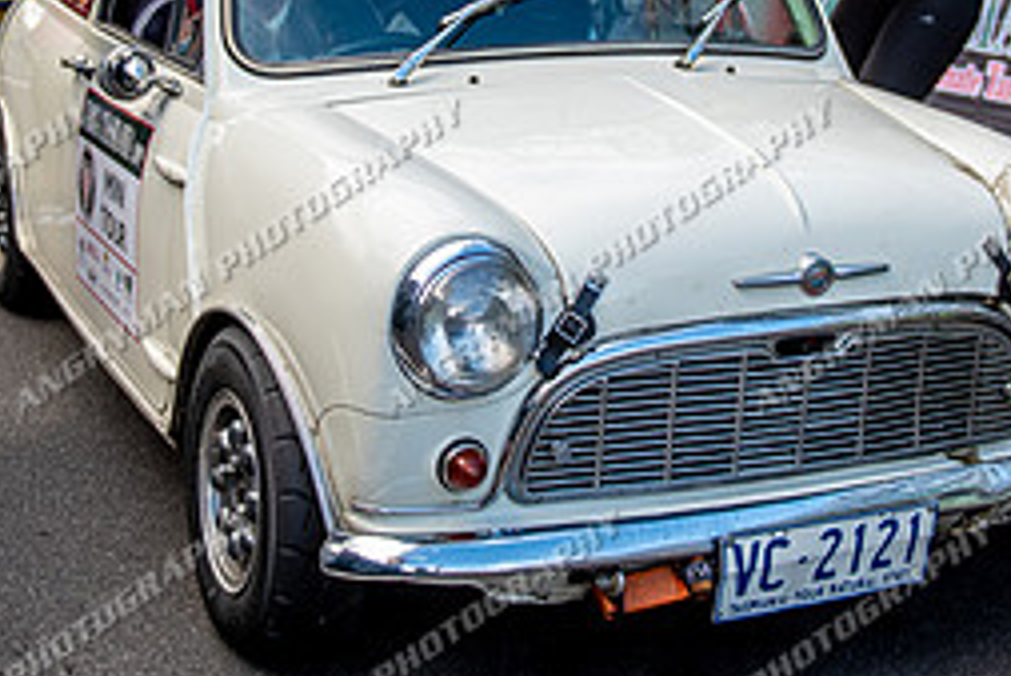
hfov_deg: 28.4
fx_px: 1995
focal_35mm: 71
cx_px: 500
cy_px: 62
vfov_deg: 18.9
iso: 100
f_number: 2.8
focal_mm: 31
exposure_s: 1/500
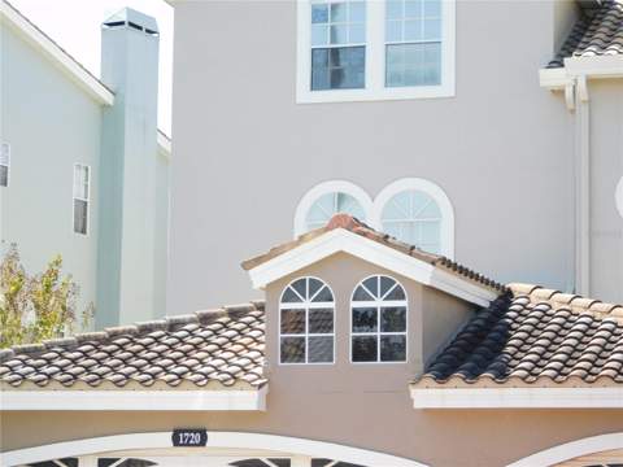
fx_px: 2070
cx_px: 312
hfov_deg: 17.1
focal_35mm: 115
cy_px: 234
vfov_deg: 12.9
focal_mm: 20.3
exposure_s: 1/200
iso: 125
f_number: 4.8
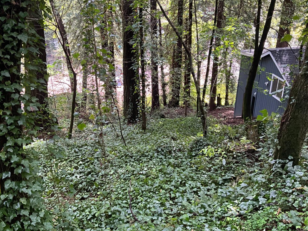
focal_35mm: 34
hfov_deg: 53.8
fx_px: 303
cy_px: 103
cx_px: 135
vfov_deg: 41.8
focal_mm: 3
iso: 100
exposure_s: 1/60
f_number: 1.8
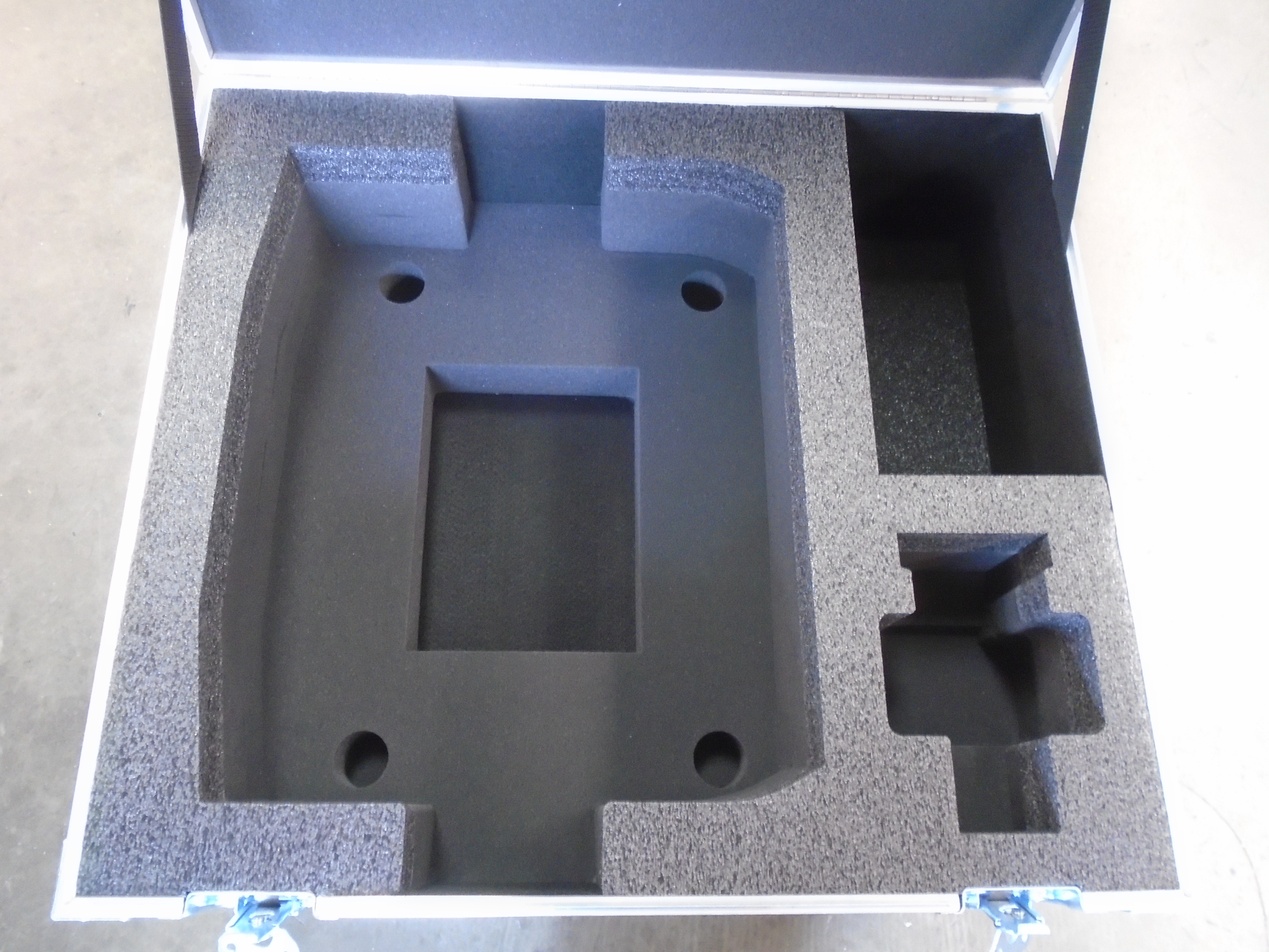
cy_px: 476
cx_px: 634
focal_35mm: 26
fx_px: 953
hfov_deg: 67.3
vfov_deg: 53.1
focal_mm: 4.6
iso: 400
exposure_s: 1/10
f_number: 3.2
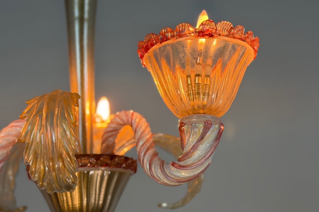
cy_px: 120
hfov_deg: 38.9
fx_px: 452
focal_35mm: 51
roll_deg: -1.3
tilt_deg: +15.6
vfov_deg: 26.5
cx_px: 162
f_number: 1.78
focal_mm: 6.76
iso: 100
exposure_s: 1/100
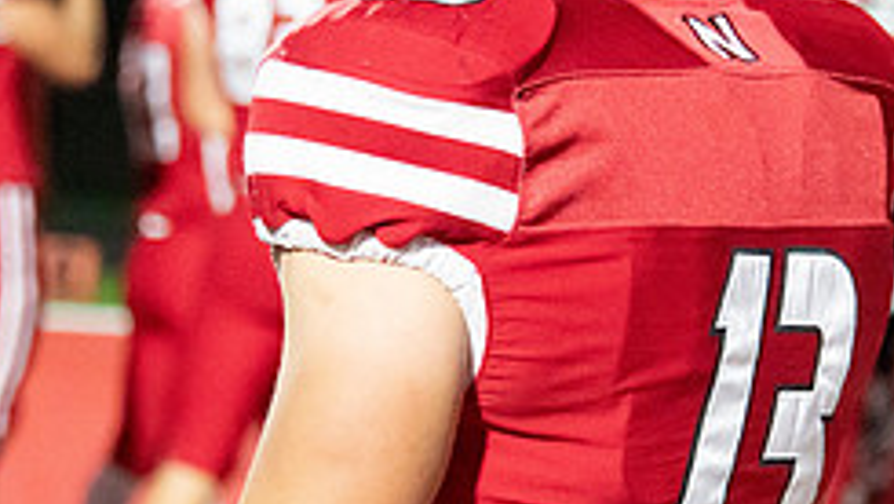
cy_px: 195
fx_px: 7944
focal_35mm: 335
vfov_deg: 3.6
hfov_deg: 6.4
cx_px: 547
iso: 25600
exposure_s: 1/800
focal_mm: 135
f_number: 5.6
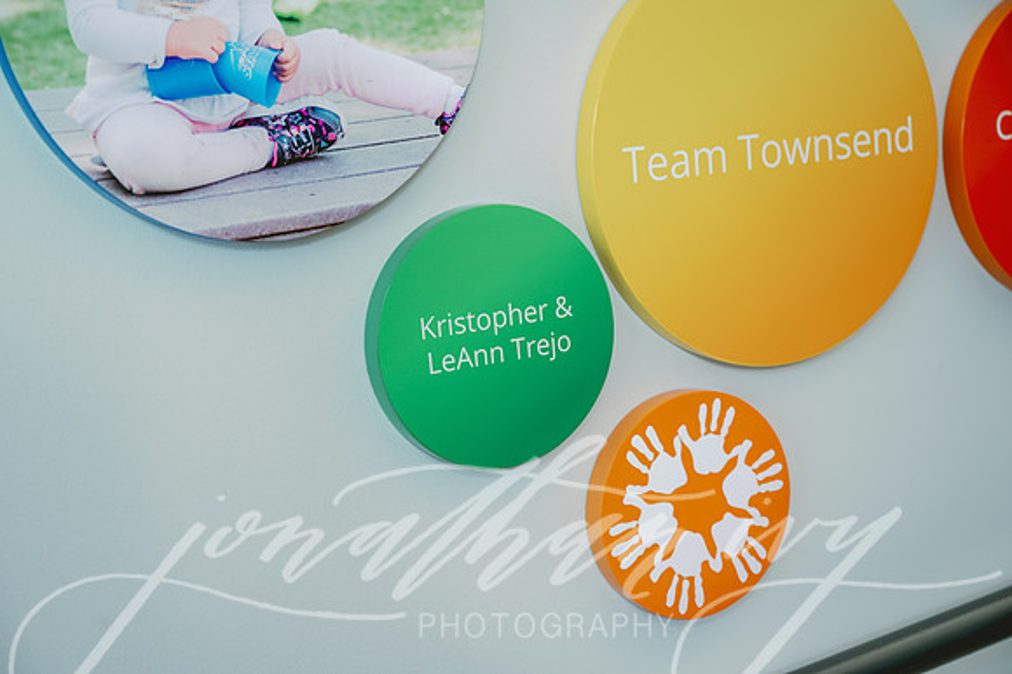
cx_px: 506
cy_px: 337
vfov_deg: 24.6
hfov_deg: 36.3
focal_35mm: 55
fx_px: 1545
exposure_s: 1/200
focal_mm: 55
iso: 500
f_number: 3.5
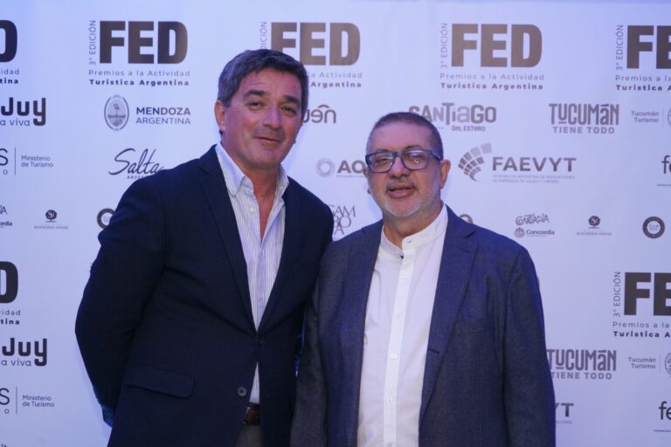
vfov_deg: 14.9
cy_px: 224
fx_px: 1715
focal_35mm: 92
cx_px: 336
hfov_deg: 22.1
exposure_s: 1/160
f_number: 5.6
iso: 5000
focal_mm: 92
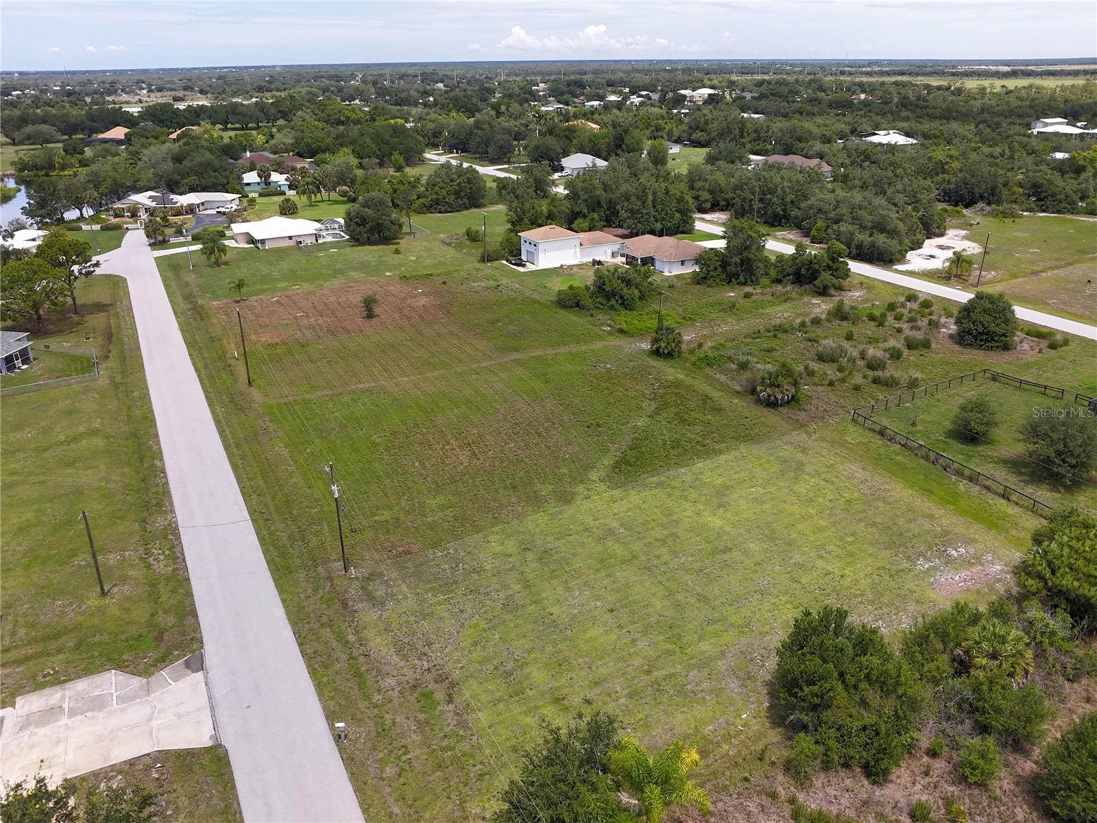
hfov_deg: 71.6
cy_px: 412
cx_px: 548
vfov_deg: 56.8
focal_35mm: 24
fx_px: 761
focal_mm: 4.55
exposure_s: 1/640
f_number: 2.8
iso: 110
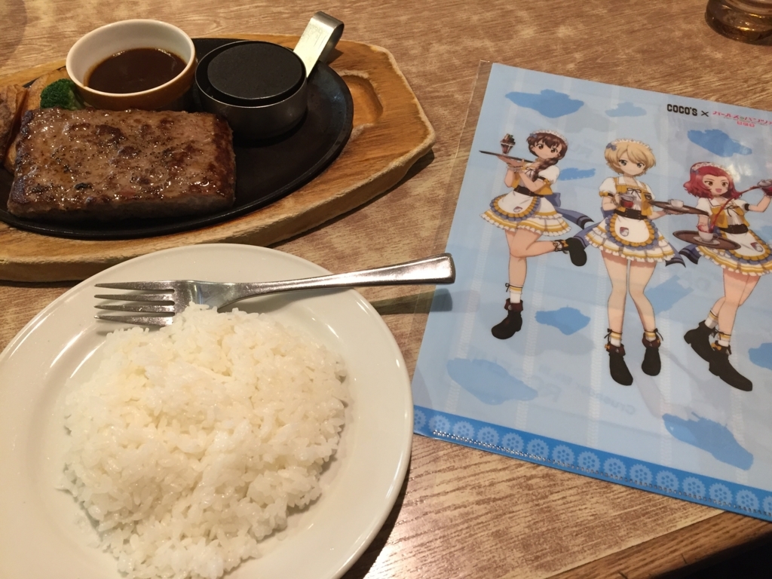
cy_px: 290
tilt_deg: -54.8
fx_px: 647
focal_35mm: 29
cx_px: 386
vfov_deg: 48.2
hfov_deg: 61.7
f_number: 2.2
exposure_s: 1/30
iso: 100
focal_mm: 4.15
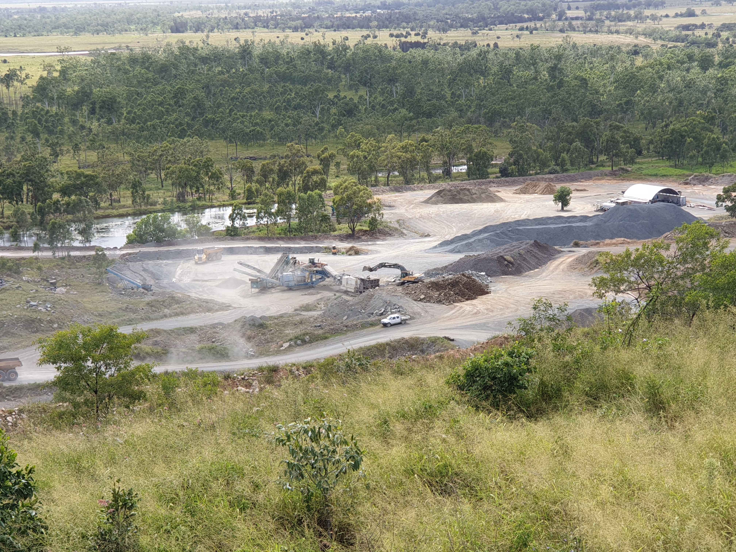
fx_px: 1106
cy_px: 276
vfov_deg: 28.0
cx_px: 368
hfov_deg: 36.8
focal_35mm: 52
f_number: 2.4
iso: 25
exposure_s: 1/424
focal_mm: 6
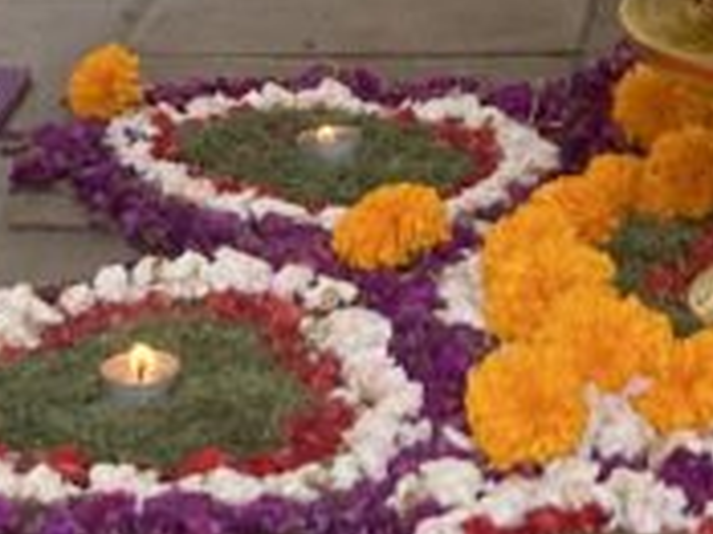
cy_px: -412
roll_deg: -0.7
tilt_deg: -10.2
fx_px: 3376
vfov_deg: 8.7
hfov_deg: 11.9
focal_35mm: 164
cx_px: 790
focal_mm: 3.99
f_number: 1.8
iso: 50
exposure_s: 1/121
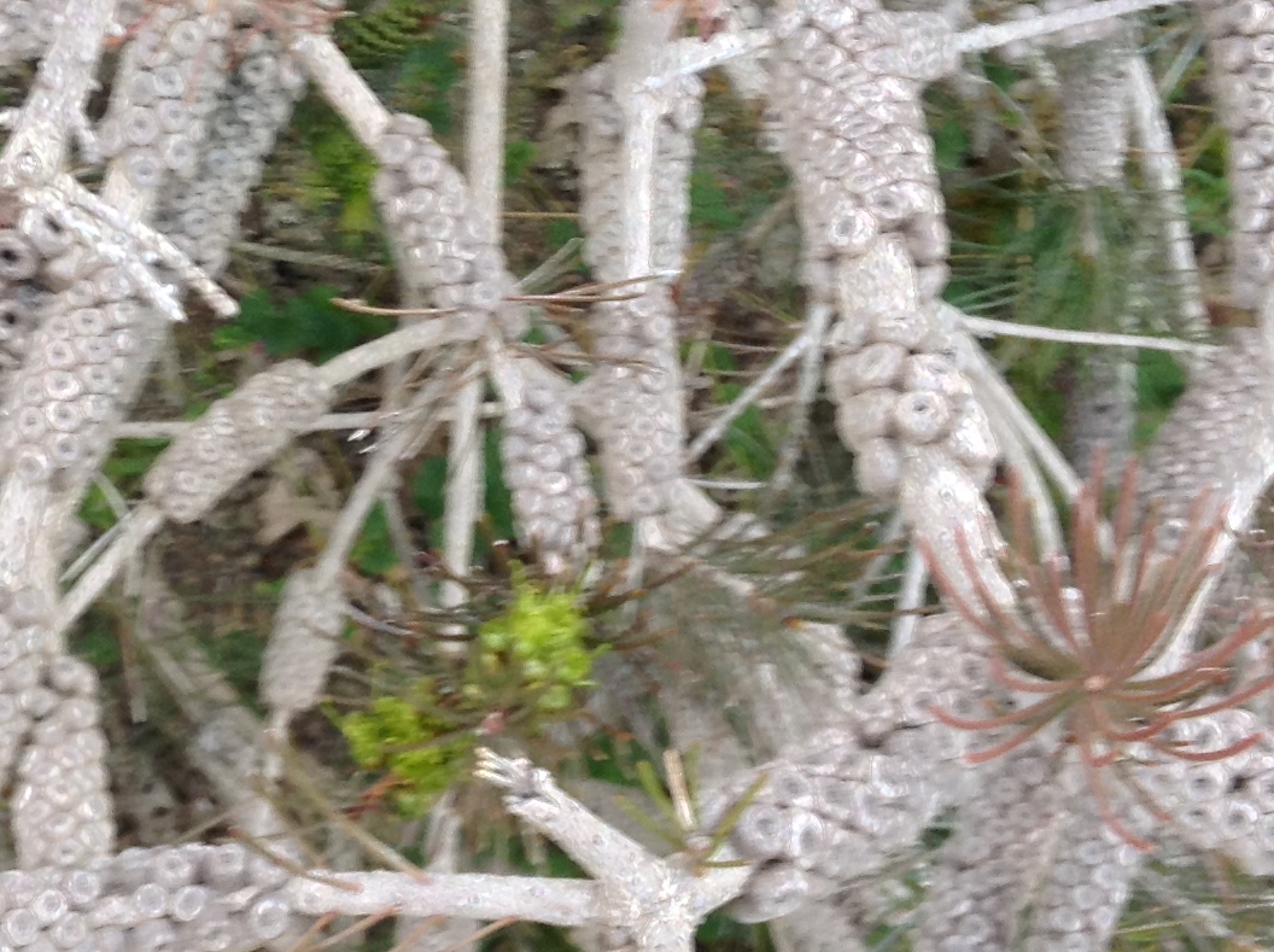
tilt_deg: -45.1
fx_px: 2977
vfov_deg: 18.2
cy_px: 416
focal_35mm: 81
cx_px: 317
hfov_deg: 23.9
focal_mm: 3.3
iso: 32
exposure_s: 1/30
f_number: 2.4
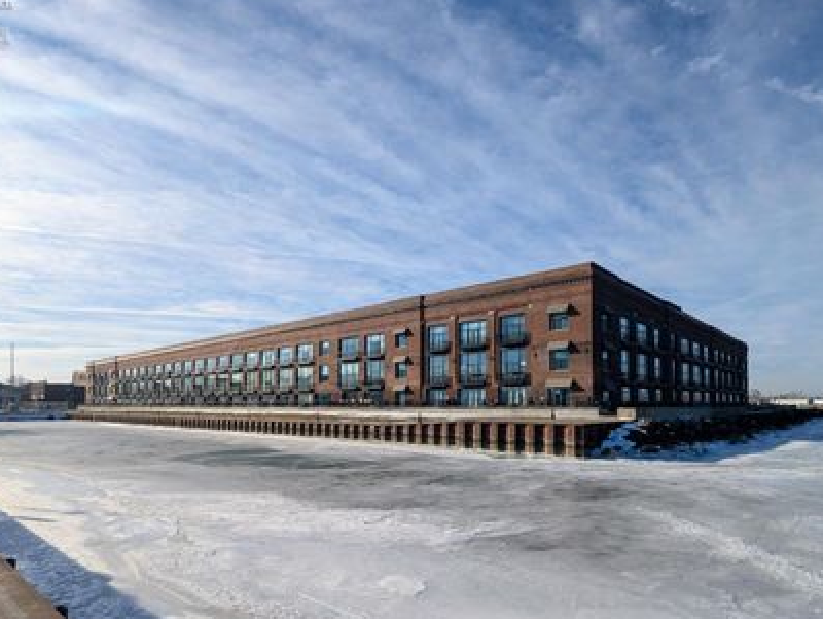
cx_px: 467
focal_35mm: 20
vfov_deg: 65.3
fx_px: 476
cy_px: 380
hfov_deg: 81.2
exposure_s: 1/2398
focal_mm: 2.35
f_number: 2.2
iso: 47
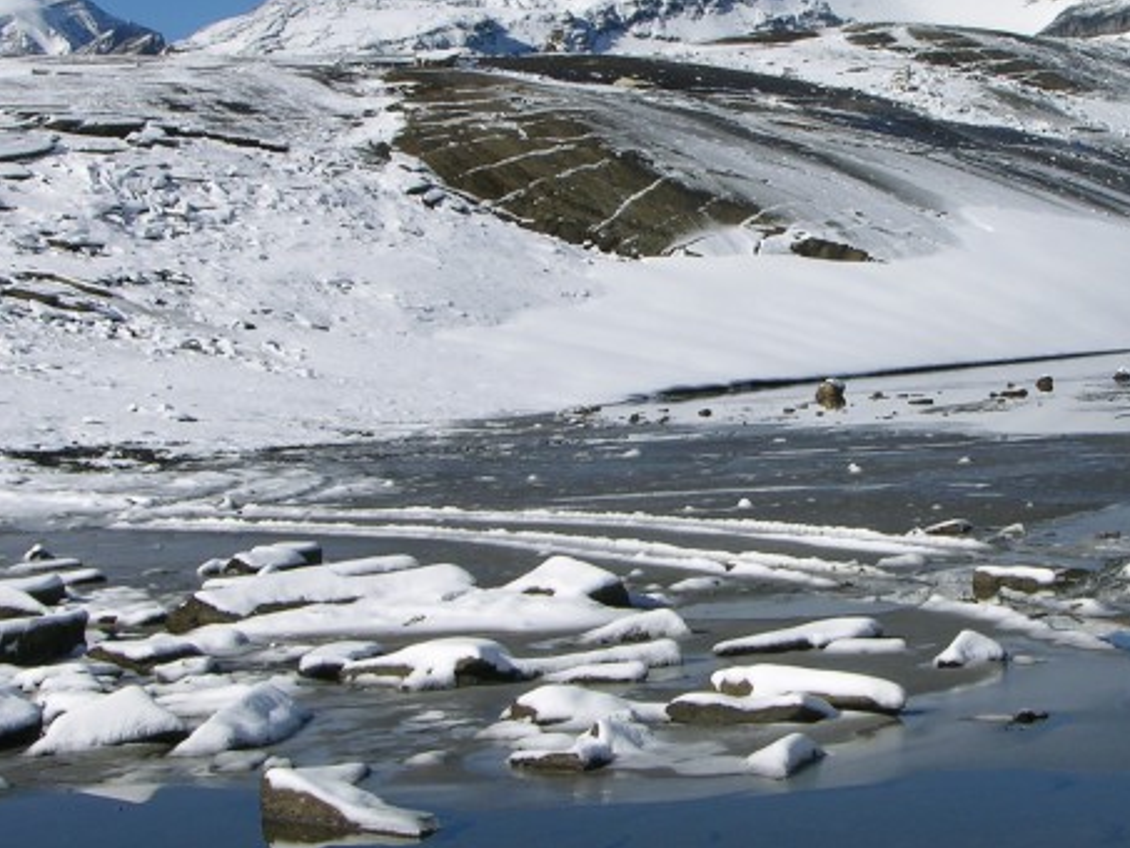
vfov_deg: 15.6
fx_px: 3102
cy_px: 332
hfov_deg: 20.6
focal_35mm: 95
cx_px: 756
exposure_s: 1/342
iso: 50
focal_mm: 10.7
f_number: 7.3
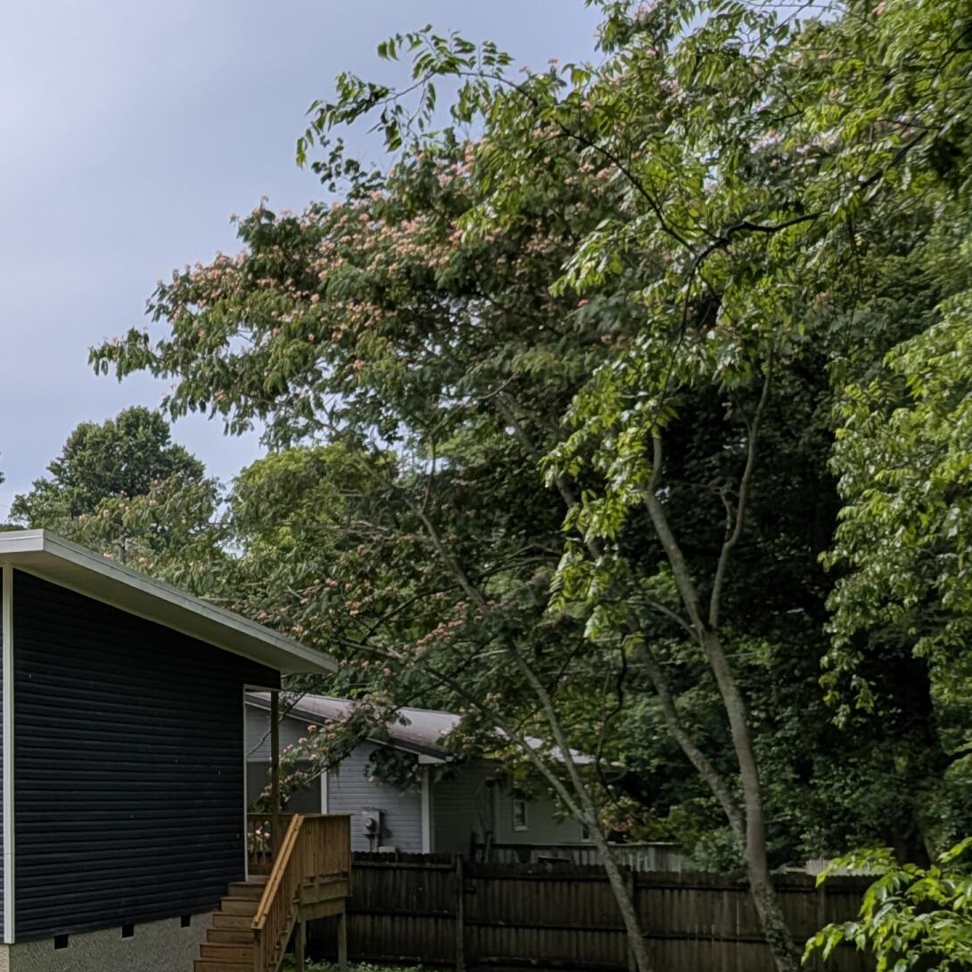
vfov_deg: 28.9
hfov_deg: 25.3
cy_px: 770
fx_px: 1843
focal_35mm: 58
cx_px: -306
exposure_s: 1/1314
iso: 40
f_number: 1.7
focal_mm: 4.53
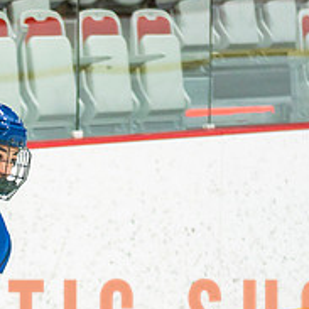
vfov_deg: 5.3
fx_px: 3323
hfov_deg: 5.3
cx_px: -71
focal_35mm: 329
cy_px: 322
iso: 500
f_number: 2.8
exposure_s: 1/640
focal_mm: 70
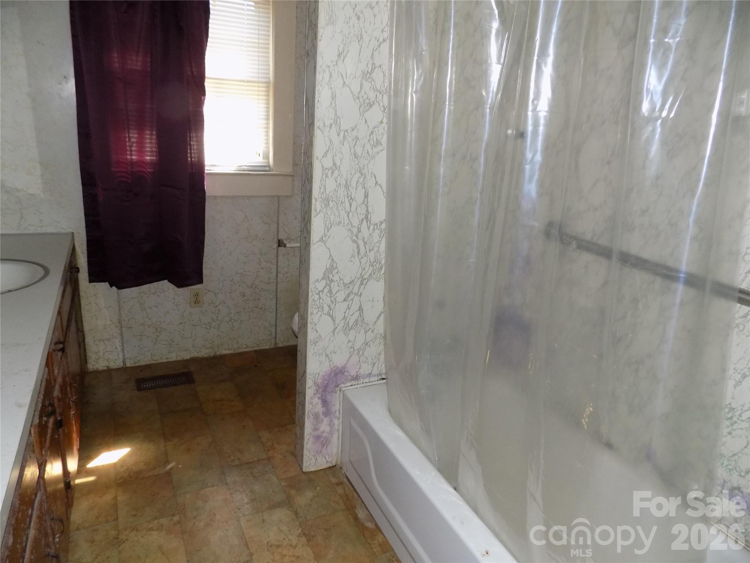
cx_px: 375
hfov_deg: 73.9
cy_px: 282
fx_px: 498
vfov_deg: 58.9
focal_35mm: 23
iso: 200
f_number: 3.1
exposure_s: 1/30
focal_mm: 4
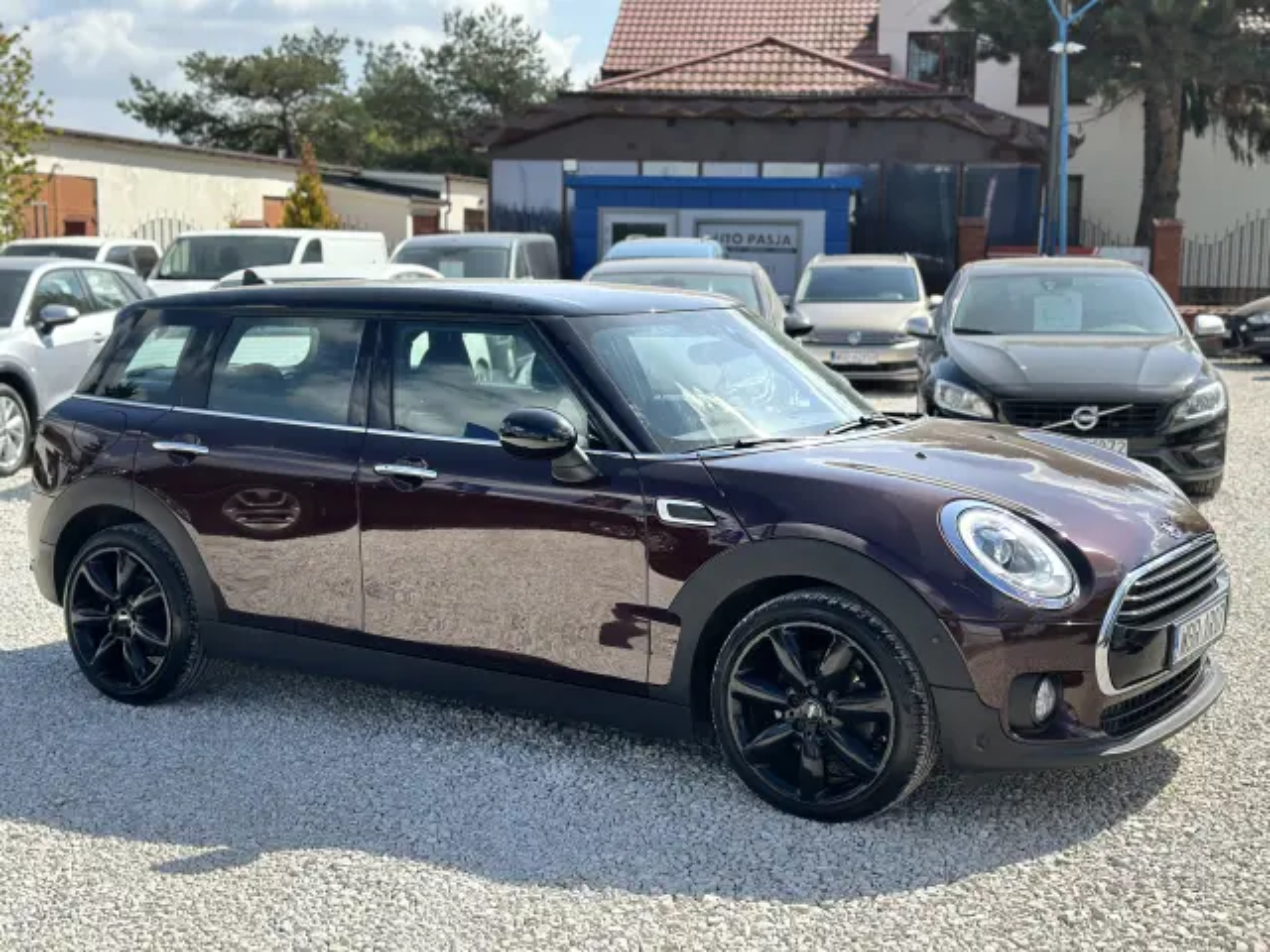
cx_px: 635
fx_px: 1761
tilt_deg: -7.3
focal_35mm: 48
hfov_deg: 39.7
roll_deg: -0.8
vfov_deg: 30.3
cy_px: 476
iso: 80
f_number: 1.78
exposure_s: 1/2597
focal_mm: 6.86
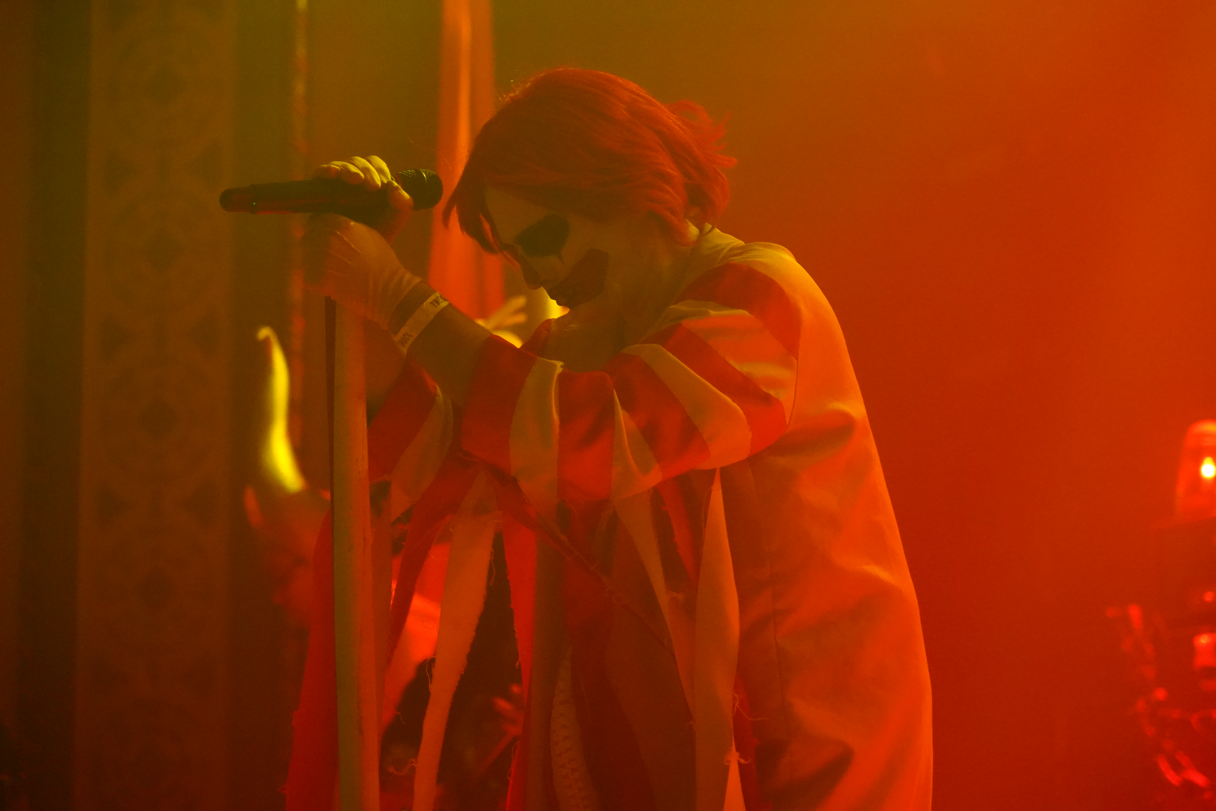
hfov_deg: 19.5
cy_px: 406
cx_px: 608
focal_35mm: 105
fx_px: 3546
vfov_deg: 13.0
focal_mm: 105
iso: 12800
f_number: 4
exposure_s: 1/160
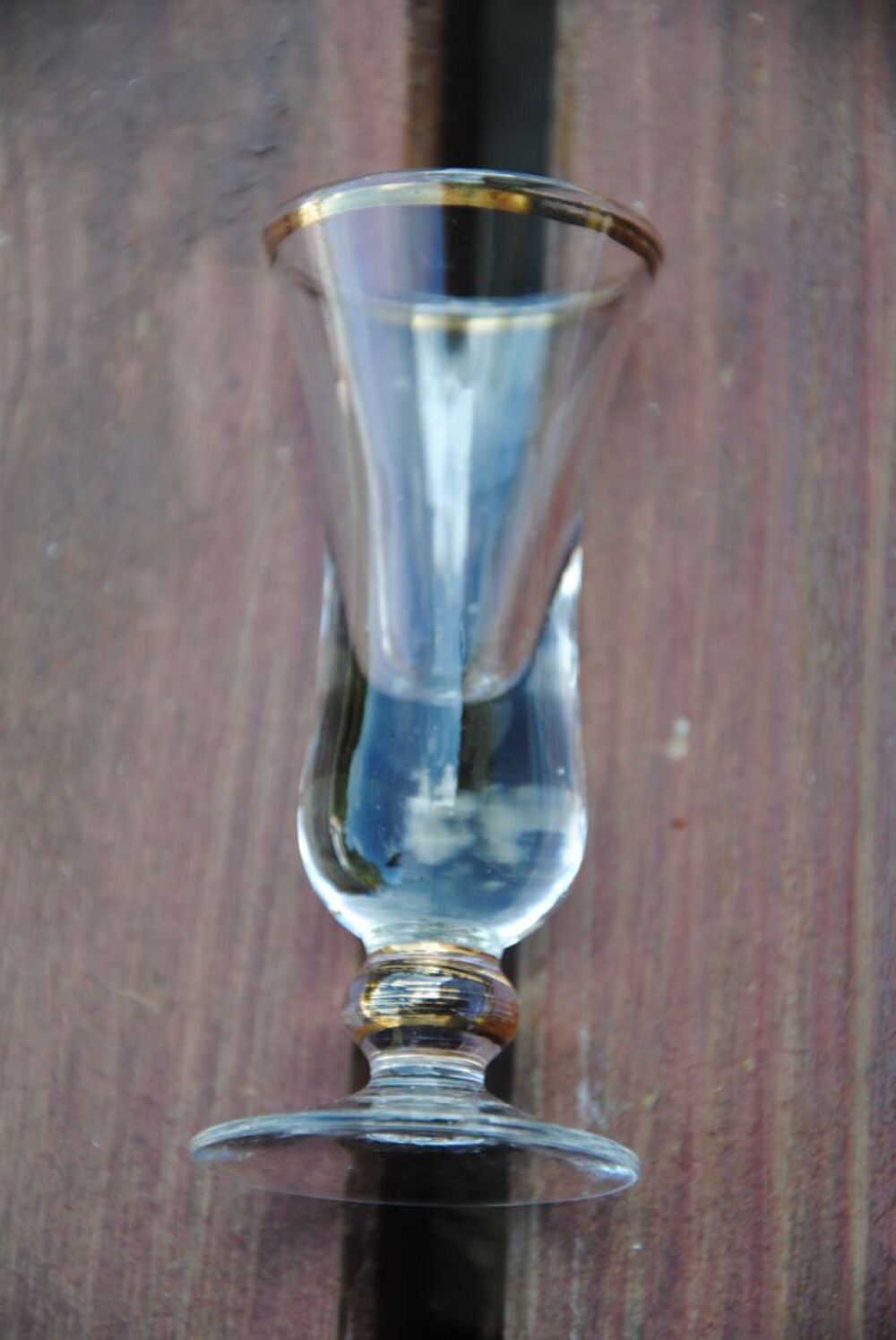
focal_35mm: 158
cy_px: 670
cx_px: 448
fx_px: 5866
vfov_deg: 13.0
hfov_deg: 8.7
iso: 200
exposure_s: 1/125
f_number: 5.6
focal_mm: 105
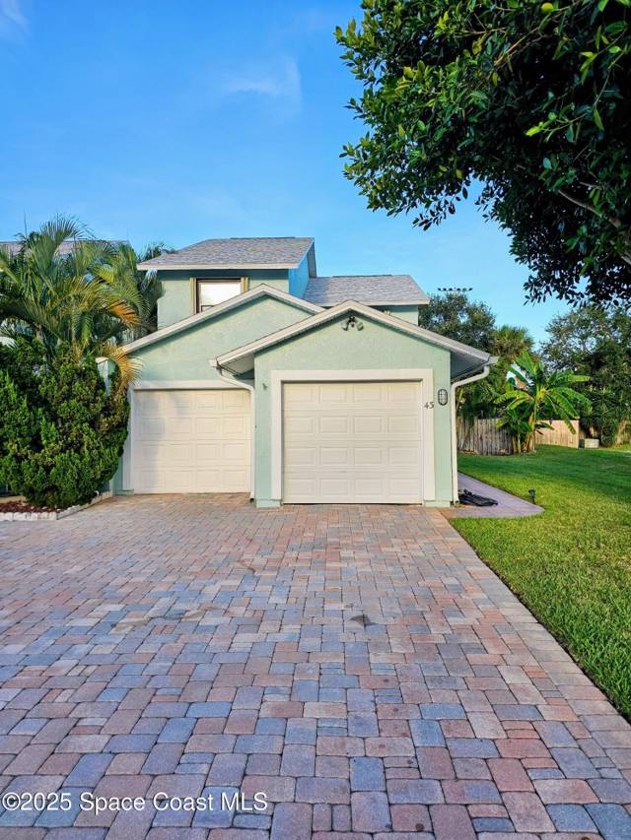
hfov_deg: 58.9
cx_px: 316
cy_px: 420
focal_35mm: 23
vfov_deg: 73.9
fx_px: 559
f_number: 1.7
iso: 20
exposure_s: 1/391
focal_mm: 6.3
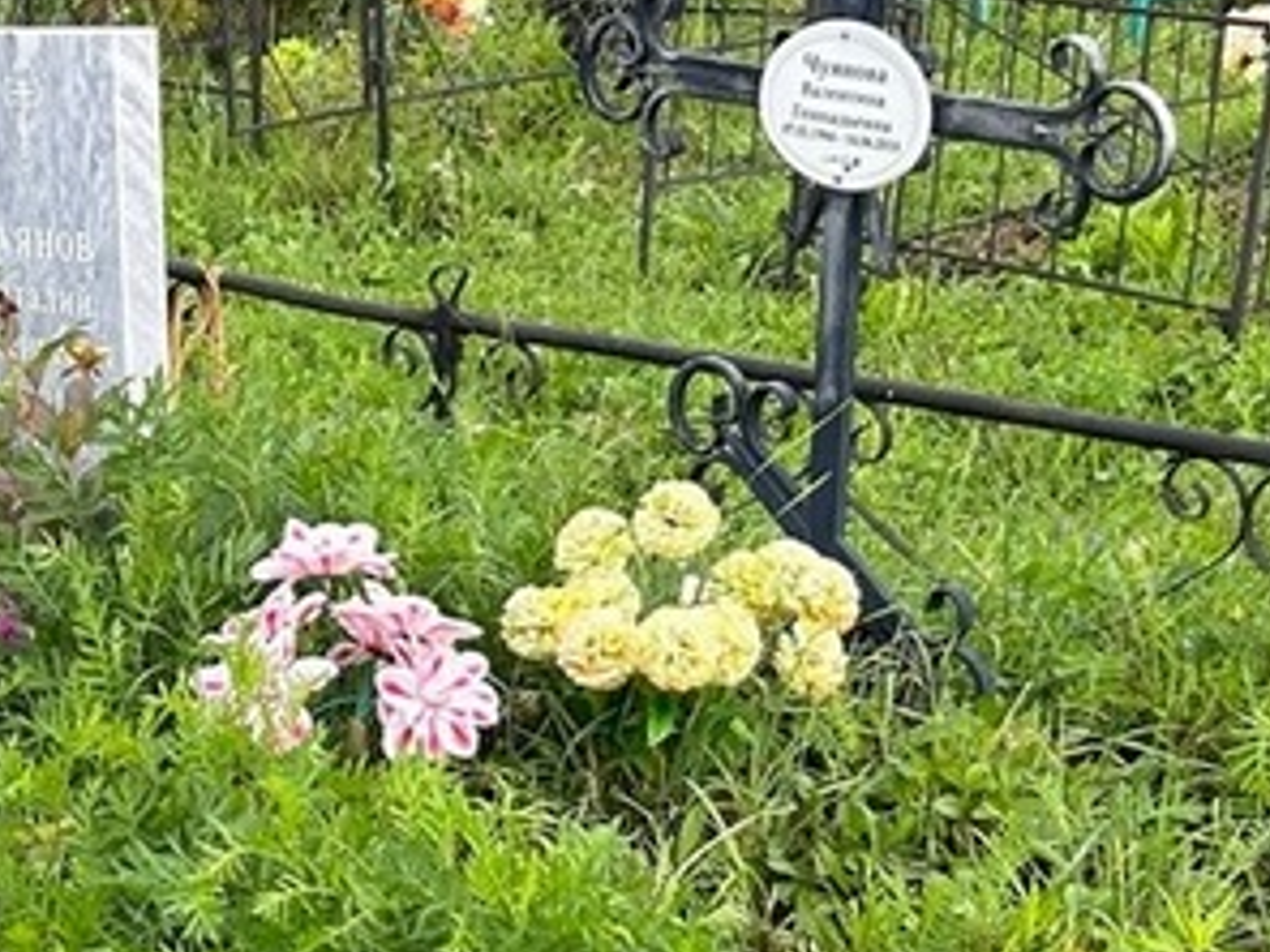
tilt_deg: -16.0
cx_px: 17
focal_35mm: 90
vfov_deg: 16.3
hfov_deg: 21.1
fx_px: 3302
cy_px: 789
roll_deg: +2.7
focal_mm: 5.7
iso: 50
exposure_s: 1/639
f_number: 1.5
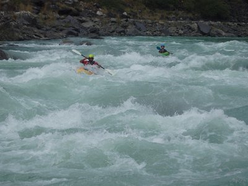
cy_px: 93
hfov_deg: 15.5
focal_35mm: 127
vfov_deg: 11.7
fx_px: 910
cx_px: 124
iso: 250
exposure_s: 1/800
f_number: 5.7
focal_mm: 22.8
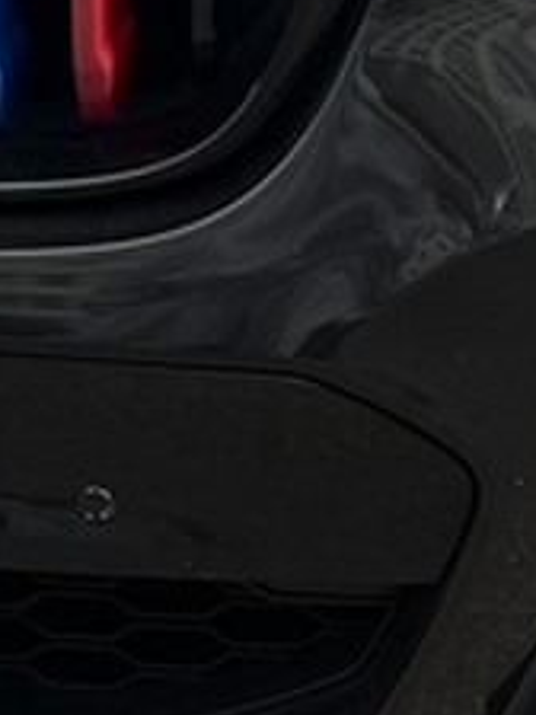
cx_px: -217
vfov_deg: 10.3
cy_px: -358
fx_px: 3840
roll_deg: +2.1
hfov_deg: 7.9
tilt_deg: -19.5
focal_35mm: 186
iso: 50
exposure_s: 1/533
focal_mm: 5.7
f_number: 1.5
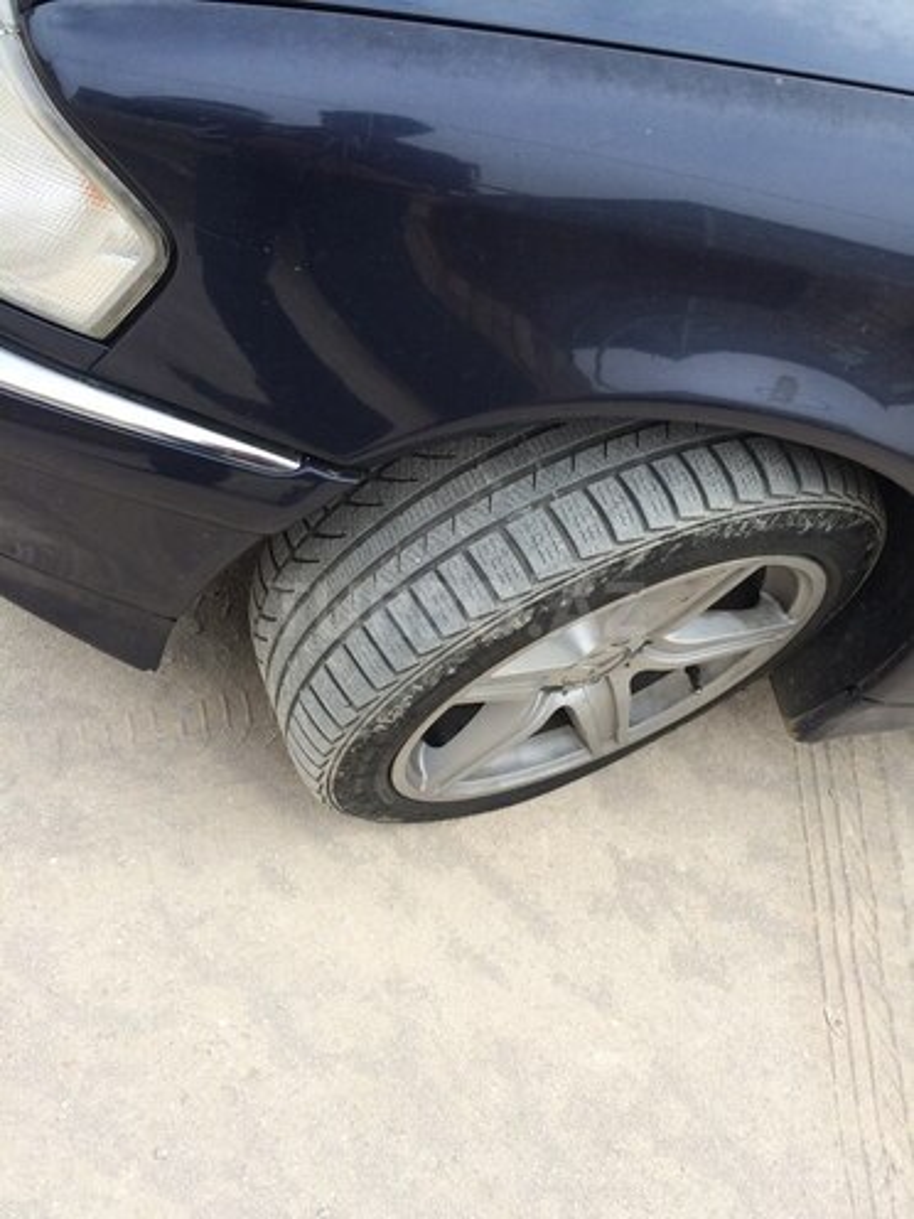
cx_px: 457
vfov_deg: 61.7
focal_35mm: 29
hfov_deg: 48.2
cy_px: 610
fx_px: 1021
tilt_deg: -47.6
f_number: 2.2
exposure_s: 1/651
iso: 32
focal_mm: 4.15
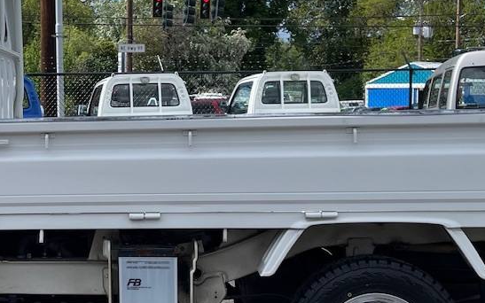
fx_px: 820
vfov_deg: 20.9
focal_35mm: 62
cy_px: 108
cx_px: 83
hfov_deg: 31.9
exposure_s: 1/3257
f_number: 1.6
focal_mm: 5.1
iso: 32
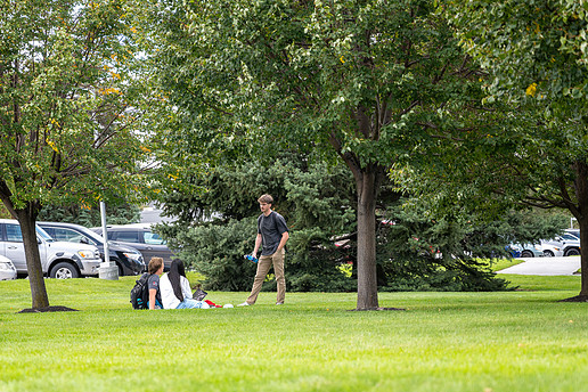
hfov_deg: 21.2
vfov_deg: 14.2
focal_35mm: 96
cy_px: 223
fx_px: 1568
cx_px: 266
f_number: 4
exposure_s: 1/160
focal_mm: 70
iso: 125
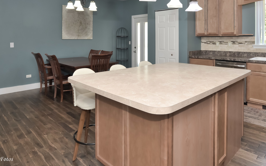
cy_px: 51
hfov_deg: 72.4
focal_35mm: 25
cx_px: 144
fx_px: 181
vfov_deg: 48.2
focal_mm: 18
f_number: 7.1
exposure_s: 1/50
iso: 400
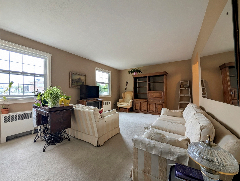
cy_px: 90
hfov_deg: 110.5
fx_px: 83
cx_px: 120
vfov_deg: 94.6
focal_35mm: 12
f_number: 1.7
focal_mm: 2.02
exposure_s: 1/106
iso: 65
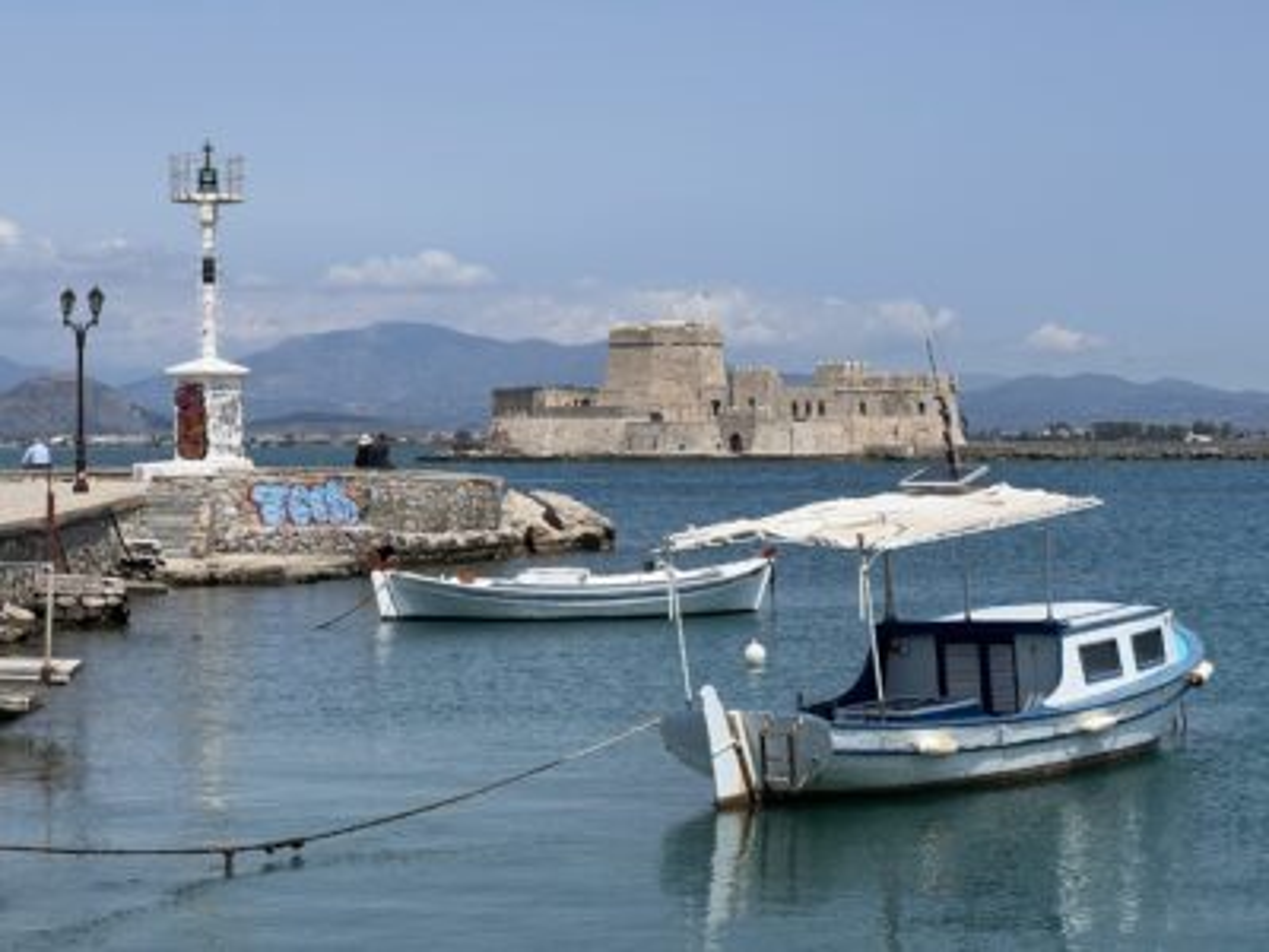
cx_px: 634
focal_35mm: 77
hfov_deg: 25.3
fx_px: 2823
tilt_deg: -0.3
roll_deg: +0.1
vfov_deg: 19.1
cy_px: 476
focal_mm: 9
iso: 32
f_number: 2.8
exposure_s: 1/1468
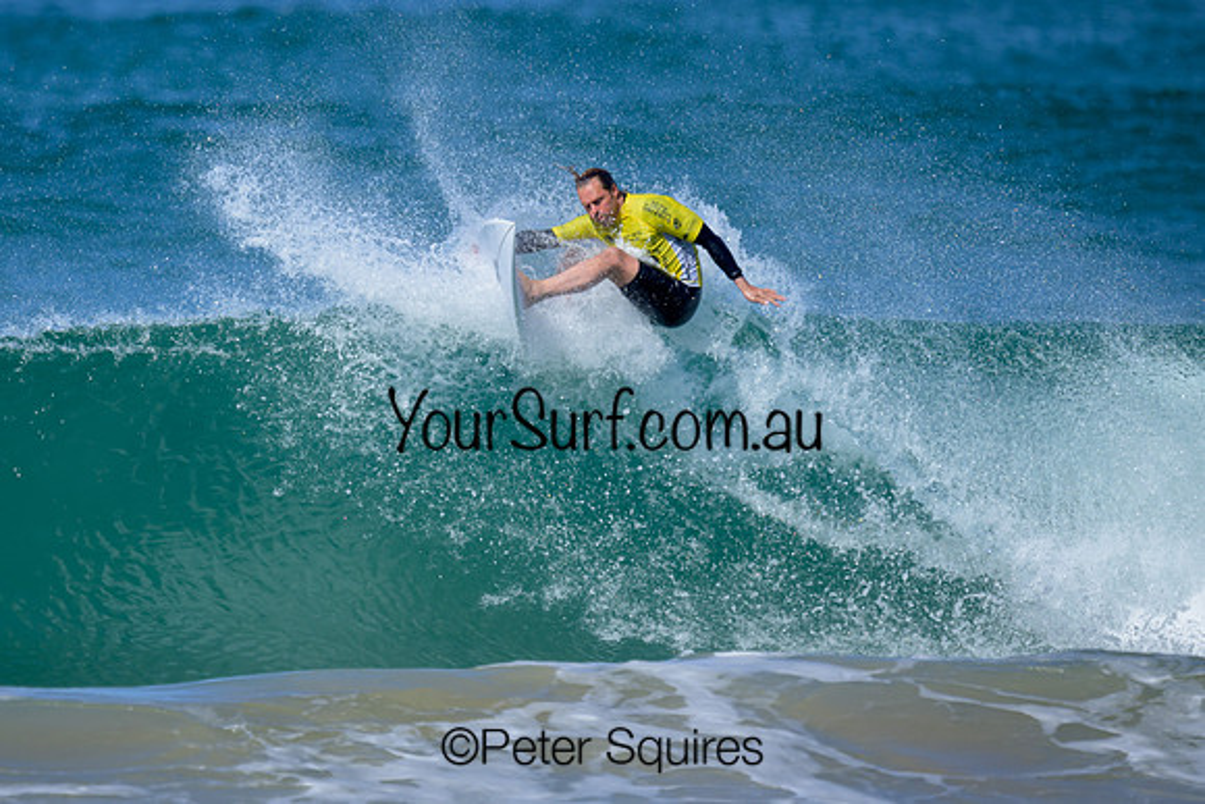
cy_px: 323
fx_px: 36820
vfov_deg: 1.3
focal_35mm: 1100
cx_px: 396
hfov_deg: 1.9
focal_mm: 800
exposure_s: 1/2000
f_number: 6.3
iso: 360
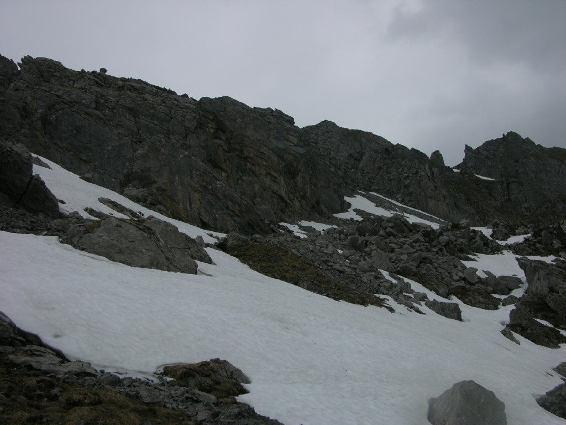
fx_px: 572
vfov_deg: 40.7
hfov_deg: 52.6
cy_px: 212
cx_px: 283
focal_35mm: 35
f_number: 7.1
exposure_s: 1/280
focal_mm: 8.9
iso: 50
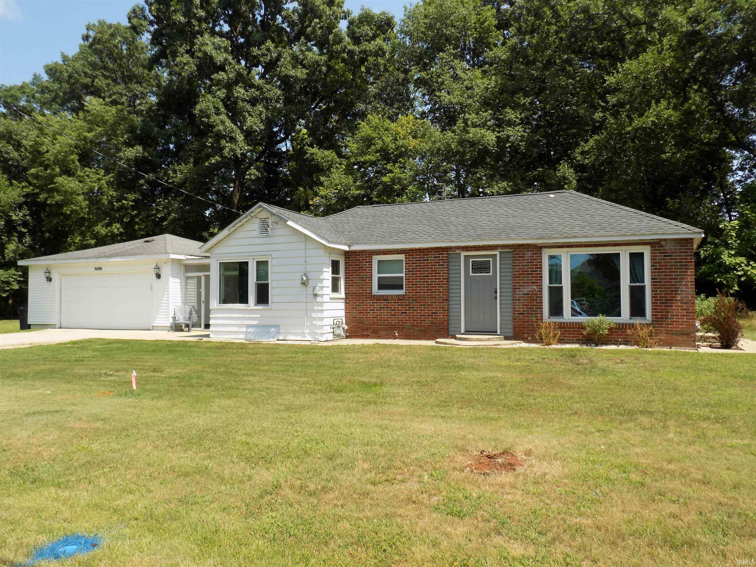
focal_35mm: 27
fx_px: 590
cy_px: 284
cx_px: 378
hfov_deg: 65.3
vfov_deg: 51.4
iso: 80
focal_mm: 4.8
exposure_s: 1/500
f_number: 3.2
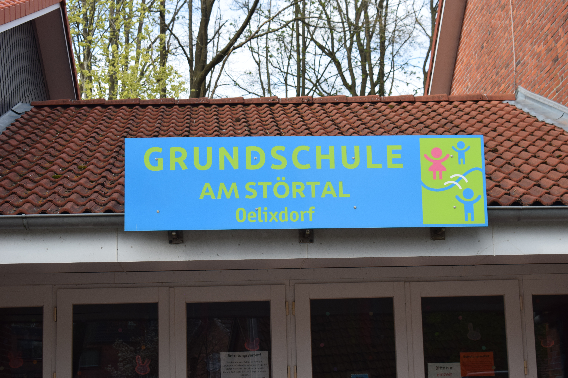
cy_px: 189
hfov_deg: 24.6
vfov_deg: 16.6
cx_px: 284
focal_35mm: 82
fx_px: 1302
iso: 360
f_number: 8
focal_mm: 55
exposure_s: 1/250
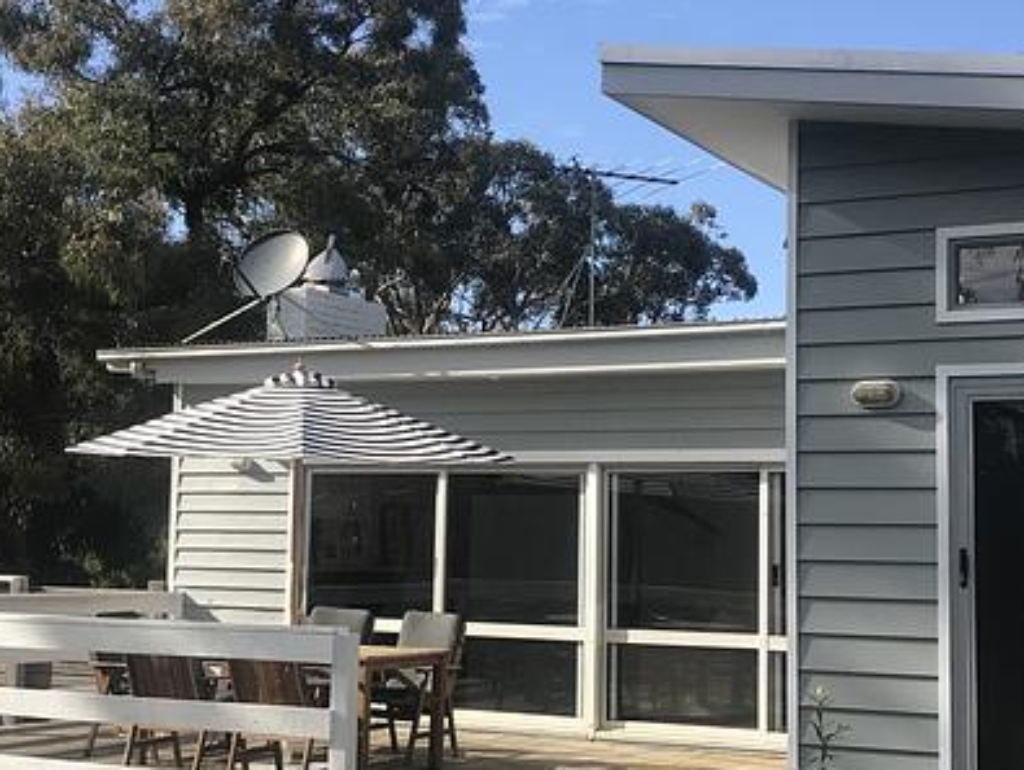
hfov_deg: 42.9
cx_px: 539
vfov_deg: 32.9
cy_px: 395
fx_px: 1303
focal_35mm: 44
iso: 20
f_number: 1.8
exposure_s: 1/1709
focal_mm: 3.99
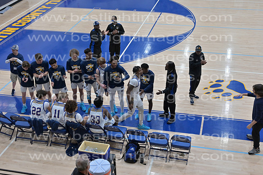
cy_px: 88
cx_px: 132
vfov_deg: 27.0
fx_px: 365
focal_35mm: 50
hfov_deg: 39.6
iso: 3600
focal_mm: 50
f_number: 4
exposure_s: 1/400
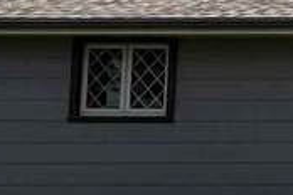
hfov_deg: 12.2
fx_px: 871
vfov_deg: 12.8
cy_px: 66
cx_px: 815
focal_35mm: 107
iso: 50
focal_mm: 2.22
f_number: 2.2
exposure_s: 1/1395
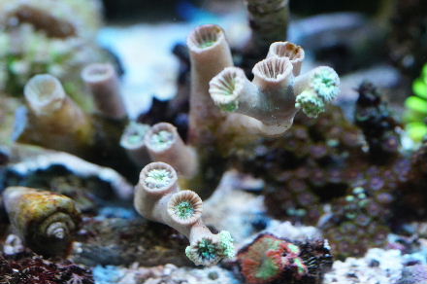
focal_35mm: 75
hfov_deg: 27.0
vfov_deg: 18.1
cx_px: 214
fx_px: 888
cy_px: 142
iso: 800
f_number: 4
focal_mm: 50
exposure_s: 1/160
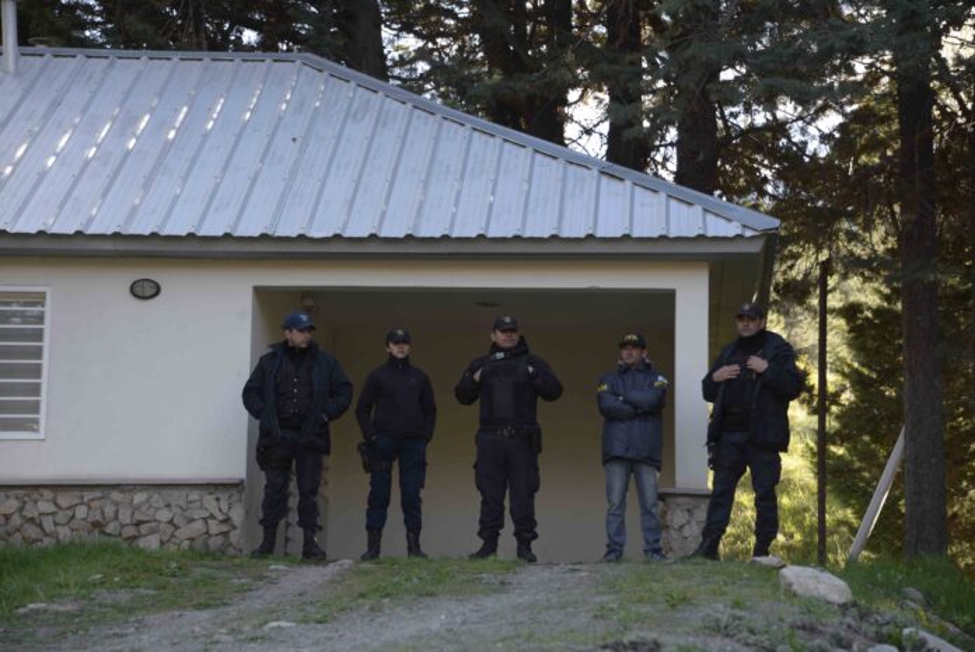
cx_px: 488
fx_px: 2845
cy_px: 326
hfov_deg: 19.4
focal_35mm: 105
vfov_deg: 13.1
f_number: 5.3
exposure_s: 1/125
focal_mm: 105
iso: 250
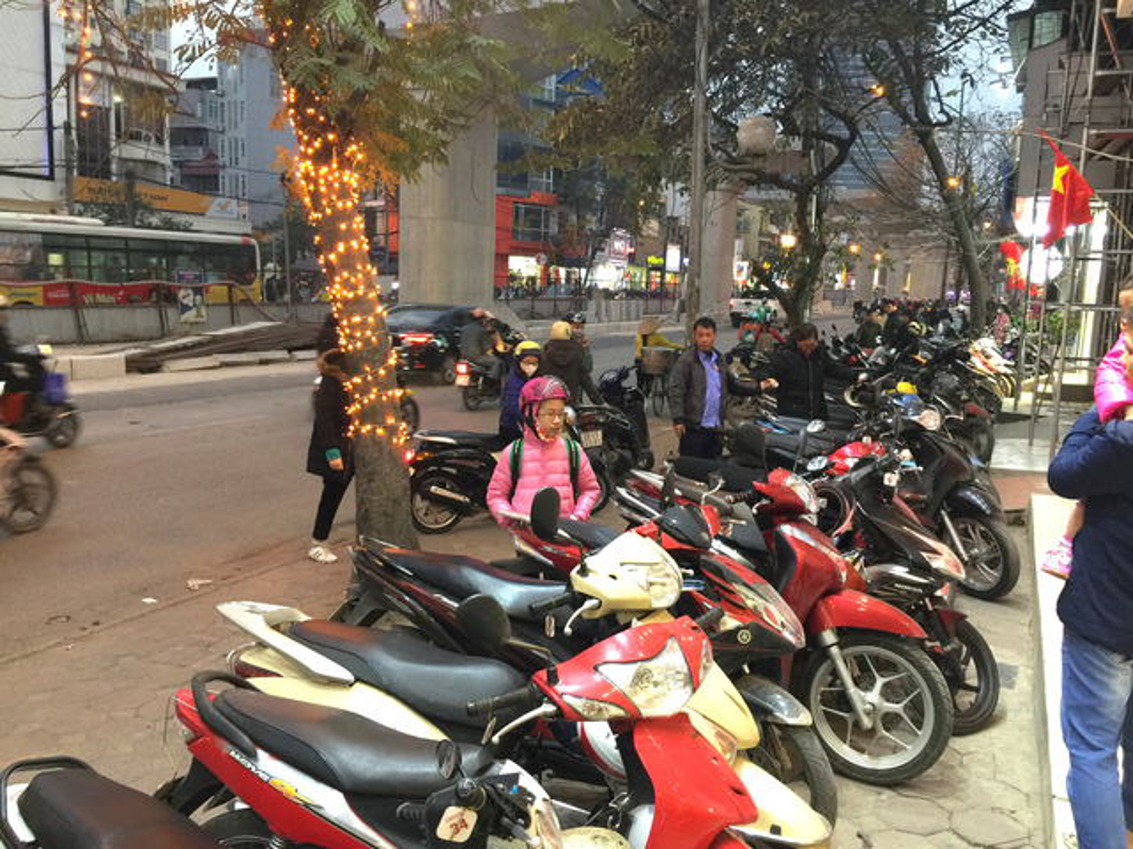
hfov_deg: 61.7
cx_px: 566
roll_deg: -3.1
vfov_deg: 48.2
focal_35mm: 29
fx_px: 949
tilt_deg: -8.5
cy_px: 424
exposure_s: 1/17
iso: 80
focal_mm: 4.15
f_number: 2.2
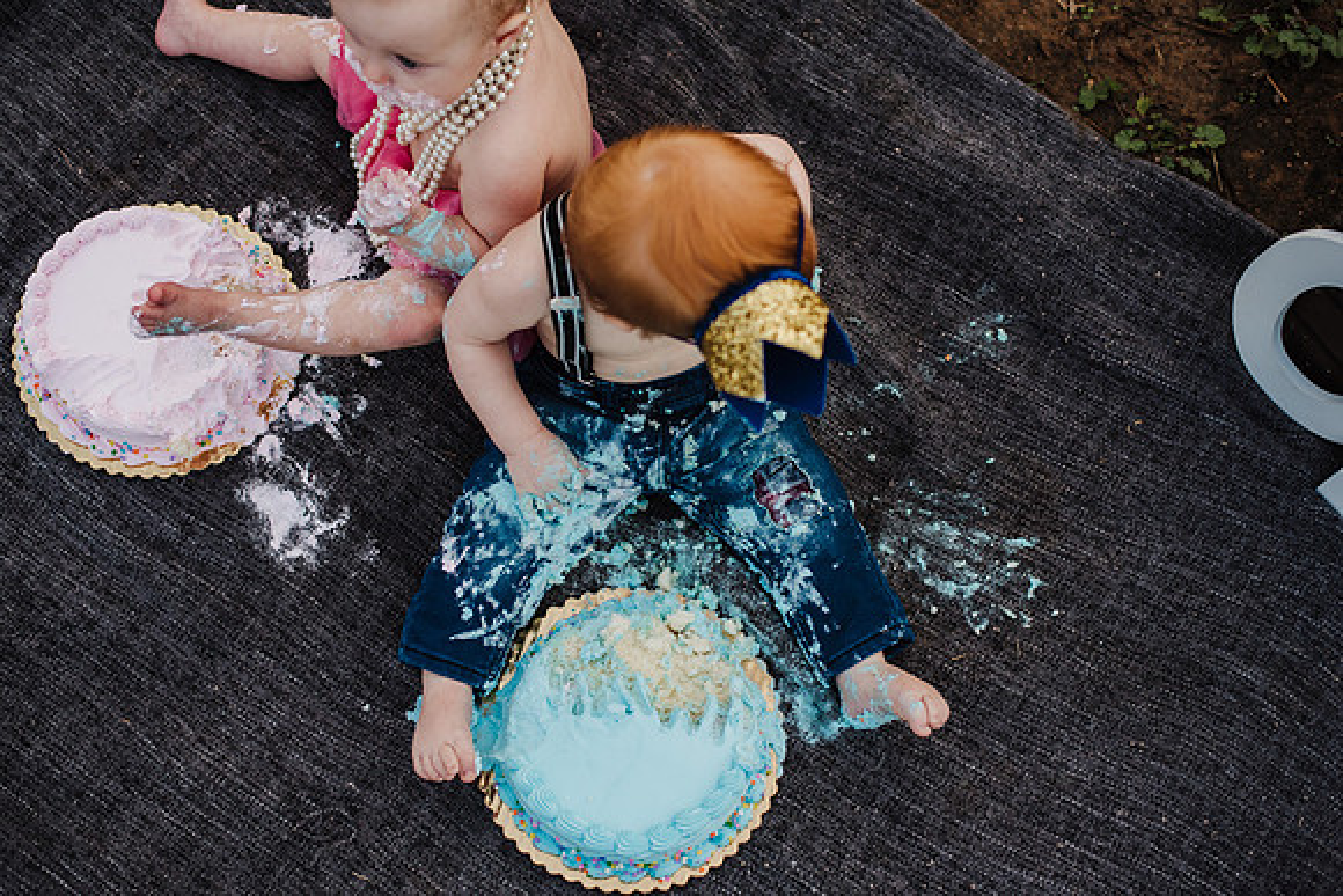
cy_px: 448
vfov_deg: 27.0
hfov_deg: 39.6
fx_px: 1866
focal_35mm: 50
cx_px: 672
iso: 400
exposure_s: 1/500
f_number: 2.8
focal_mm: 50
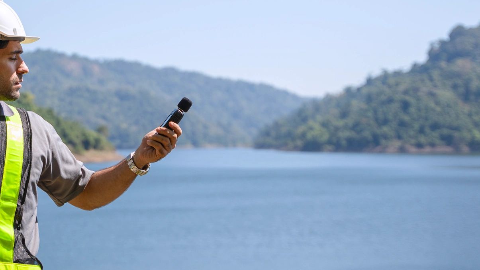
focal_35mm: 83
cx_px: 123
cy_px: 114
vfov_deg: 14.6
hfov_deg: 25.3
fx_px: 1056
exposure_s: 1/3200
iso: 200
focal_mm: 45
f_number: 2.8
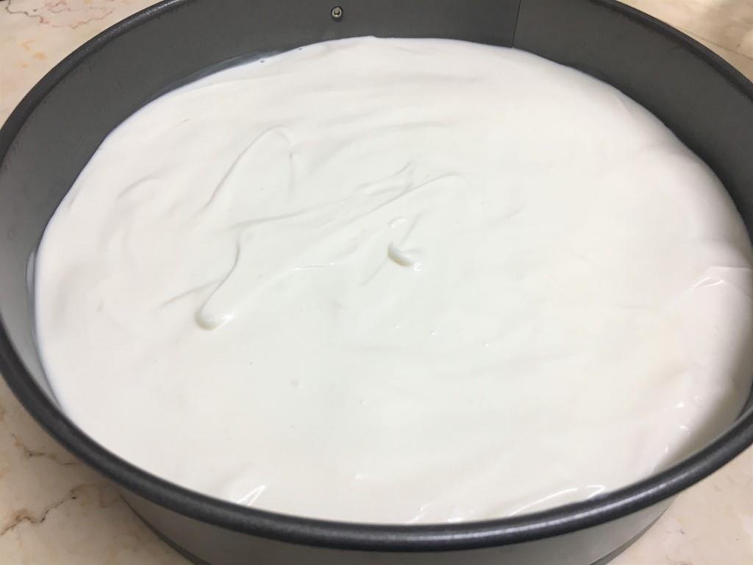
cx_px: 376
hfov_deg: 61.7
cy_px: 282
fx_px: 631
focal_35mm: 29
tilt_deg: -49.2
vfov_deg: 48.2
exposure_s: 1/33
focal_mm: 4.15
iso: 32
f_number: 2.2
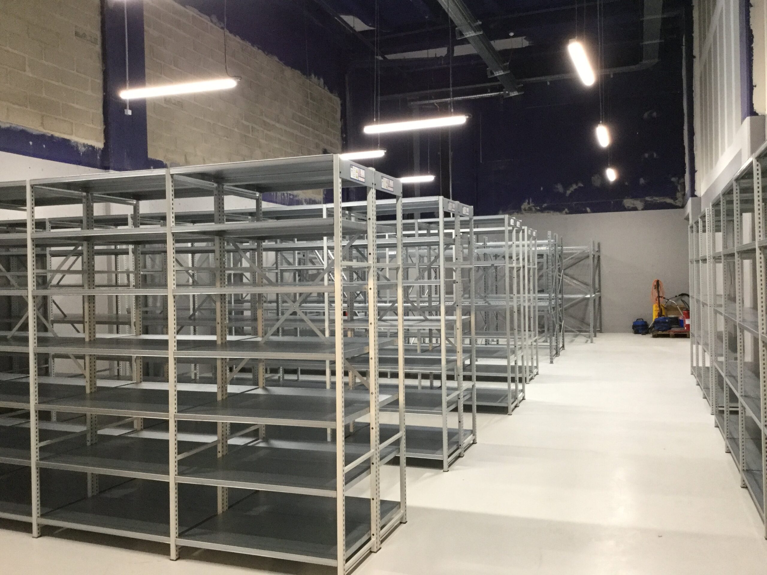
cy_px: 288
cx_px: 384
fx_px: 687
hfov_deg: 58.4
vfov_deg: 45.4
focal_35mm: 31
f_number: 2.4
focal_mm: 3.3
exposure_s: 1/33
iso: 160
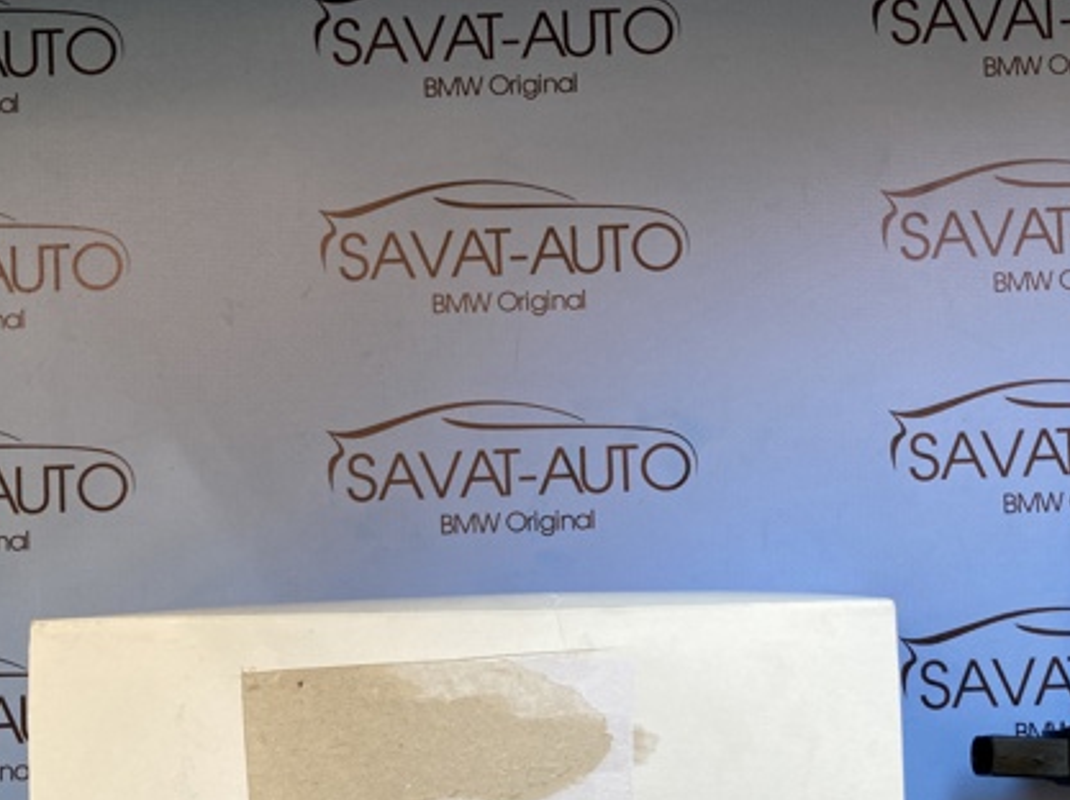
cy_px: 524
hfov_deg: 43.4
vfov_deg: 33.3
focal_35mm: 43
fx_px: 1328
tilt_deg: -88.0
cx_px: 688
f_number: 1.8
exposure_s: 1/92
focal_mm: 3.99
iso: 80
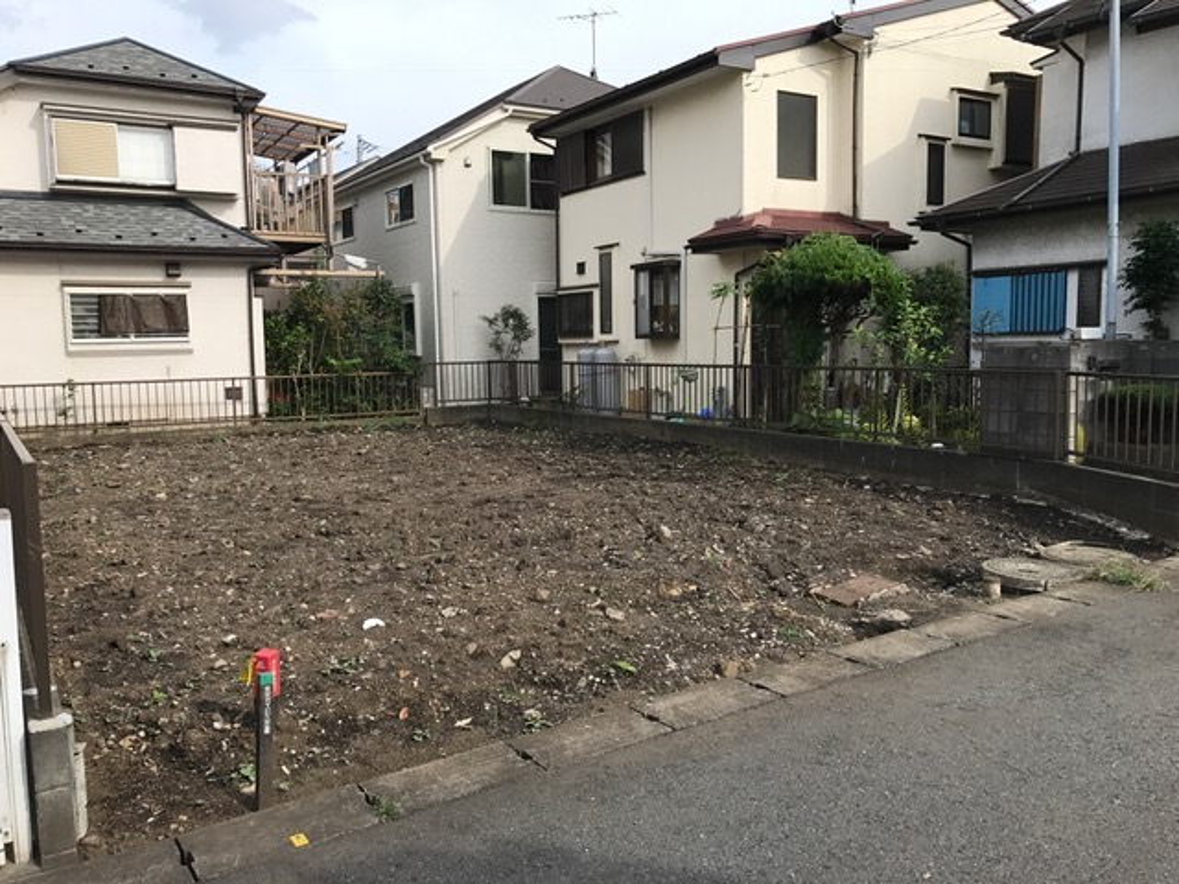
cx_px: 590
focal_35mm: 28
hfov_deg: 63.4
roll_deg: +0.8
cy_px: 442
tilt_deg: -4.8
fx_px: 954
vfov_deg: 49.7
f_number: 1.8
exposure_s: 1/1100
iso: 20
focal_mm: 3.99
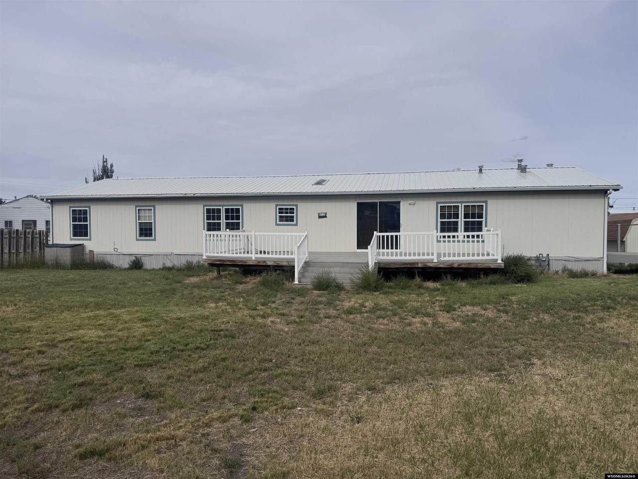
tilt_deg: -1.6
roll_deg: +0.1
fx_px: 442
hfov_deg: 71.6
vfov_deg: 56.8
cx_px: 319
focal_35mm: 24
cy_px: 240
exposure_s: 1/7937
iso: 80
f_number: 1.78
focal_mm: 6.76
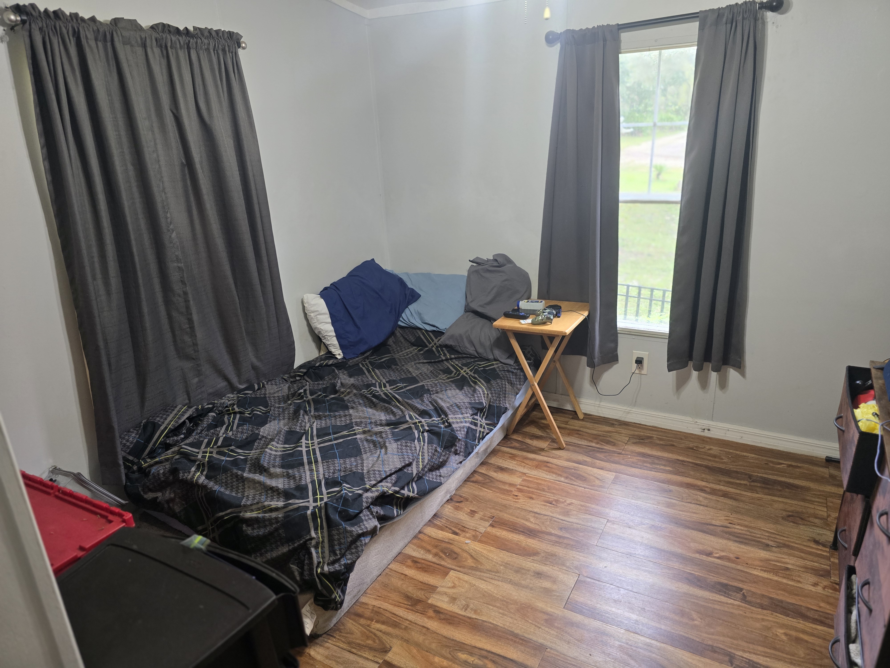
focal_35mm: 23
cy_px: 334
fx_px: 591
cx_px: 445
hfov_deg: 73.9
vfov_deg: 58.9
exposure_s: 1/120
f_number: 1.7
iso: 400
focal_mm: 6.3
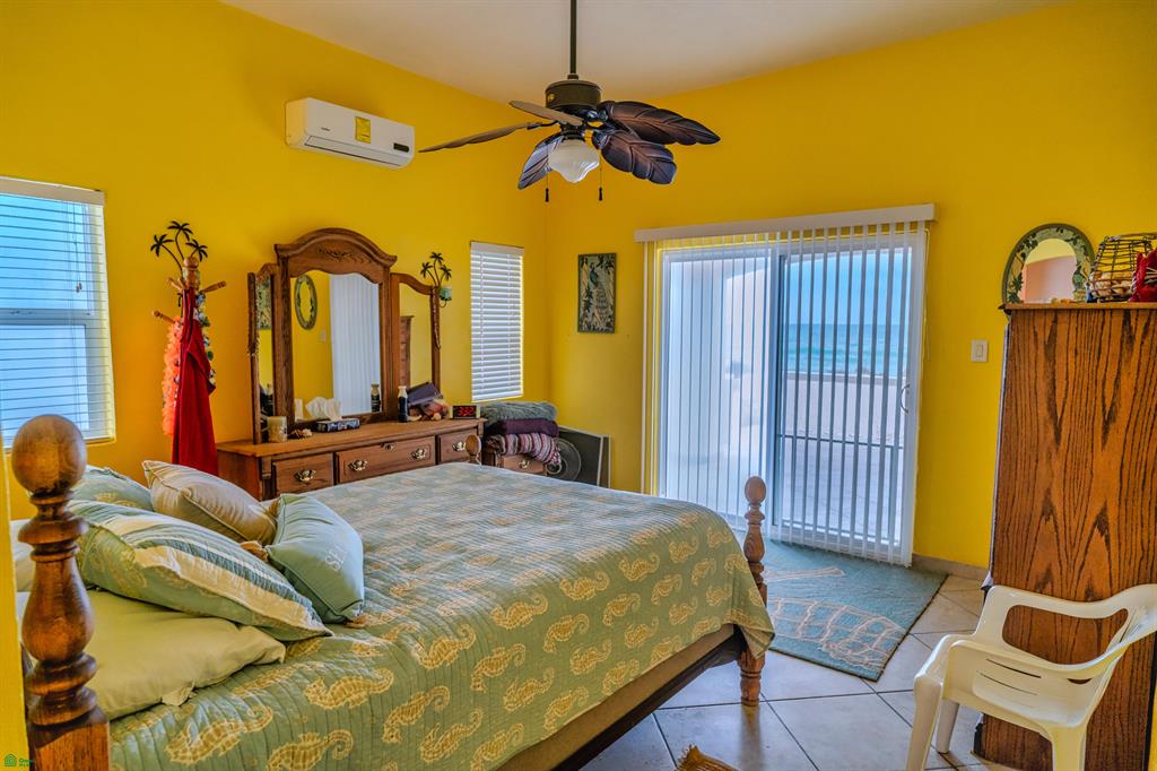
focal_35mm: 20
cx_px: 578
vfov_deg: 61.9
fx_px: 643
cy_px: 386
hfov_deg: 84.0
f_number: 4
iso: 640
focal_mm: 20
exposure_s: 1/350
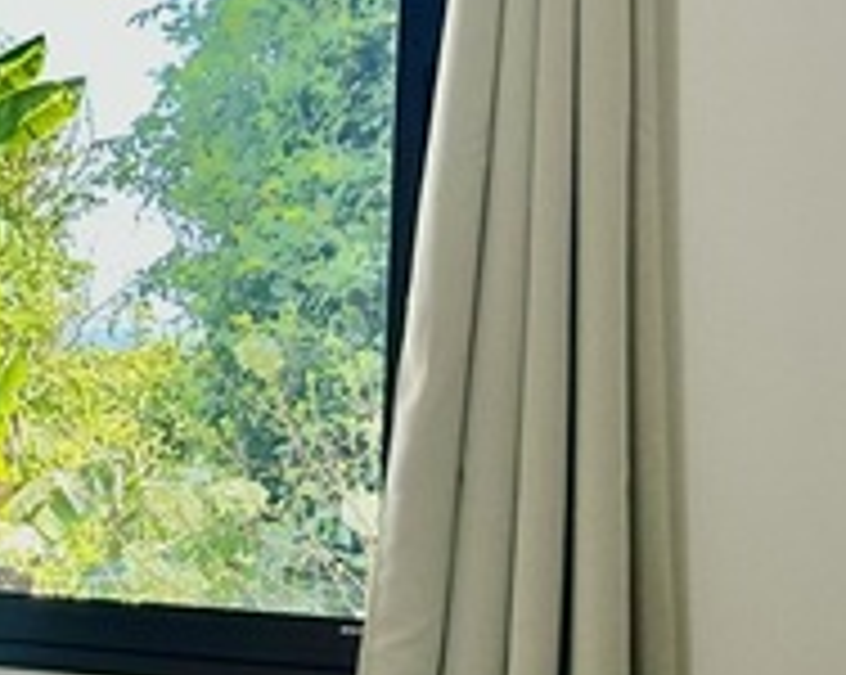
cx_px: -549
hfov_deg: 15.8
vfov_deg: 14.2
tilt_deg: -1.9
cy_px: 441
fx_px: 2701
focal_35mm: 108
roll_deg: -0.9
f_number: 1.5
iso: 50
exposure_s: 1/200
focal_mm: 5.7
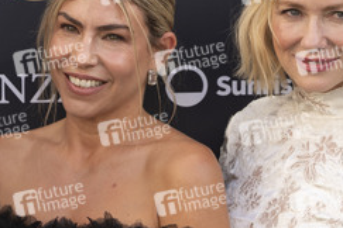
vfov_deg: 3.4
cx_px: 280
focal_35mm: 400
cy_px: 25
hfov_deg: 5.1
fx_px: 3811
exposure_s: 1/400
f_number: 5.6
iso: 800
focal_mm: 200
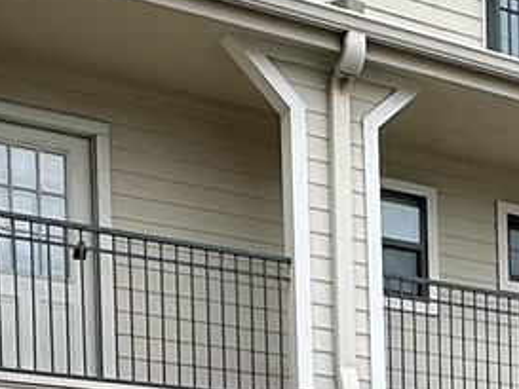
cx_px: 873
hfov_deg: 16.3
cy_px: 746
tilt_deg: -2.2
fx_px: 1575
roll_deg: +0.9
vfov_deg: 12.6
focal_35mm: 105
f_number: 2.2
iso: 40
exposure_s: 1/473
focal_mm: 2.22
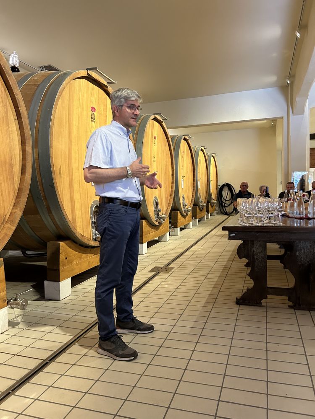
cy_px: 210
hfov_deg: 53.1
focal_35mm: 26
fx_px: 315
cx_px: 158
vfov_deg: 67.3
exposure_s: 1/50
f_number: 1.5
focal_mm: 5.7
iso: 400
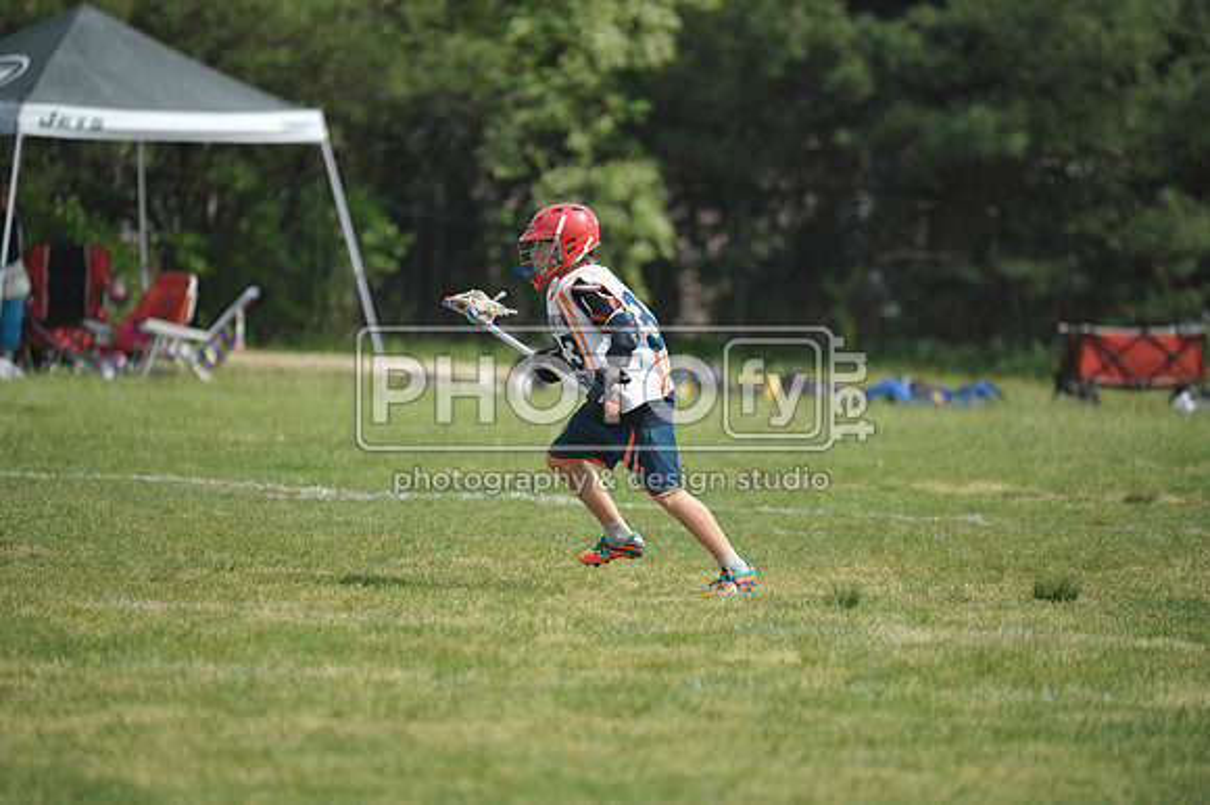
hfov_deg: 5.9
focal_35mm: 350
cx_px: 605
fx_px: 11757
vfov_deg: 3.9
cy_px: 402
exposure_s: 1/3200
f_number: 4
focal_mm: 350
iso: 640
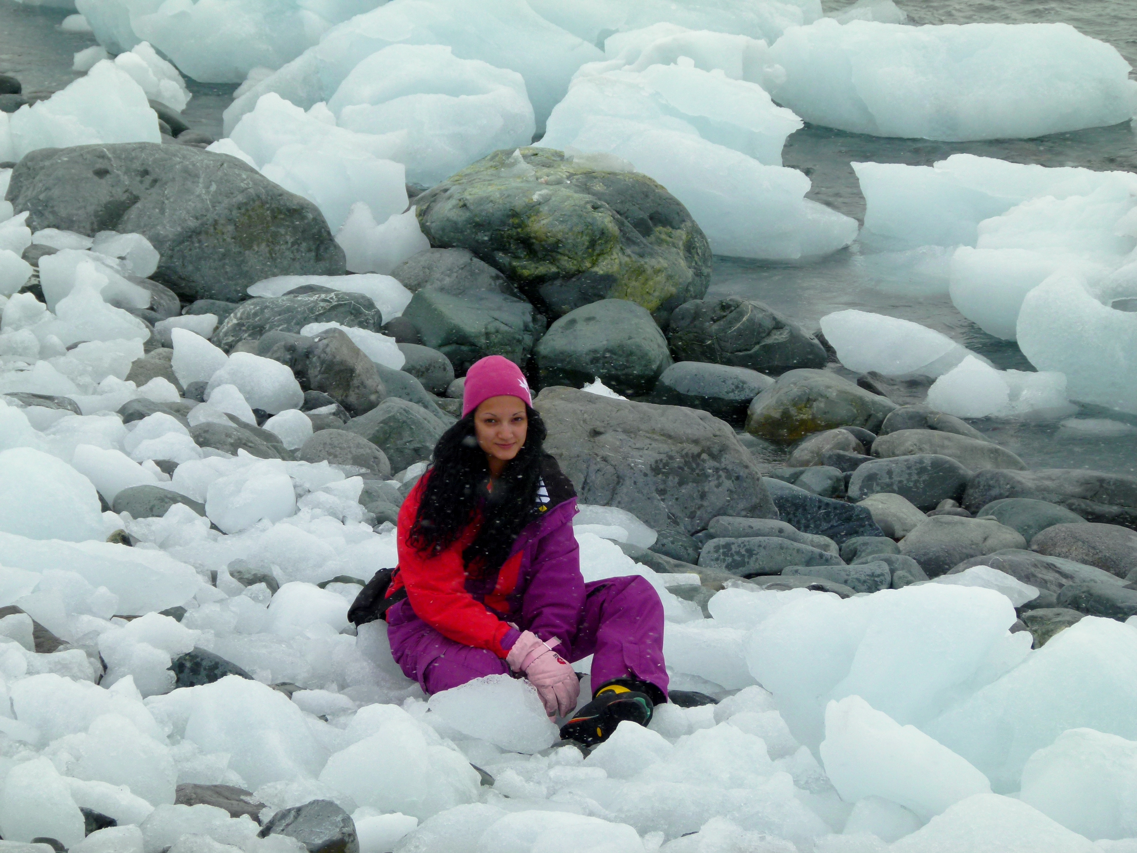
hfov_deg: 13.3
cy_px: 426
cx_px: 568
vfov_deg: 10.0
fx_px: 4861
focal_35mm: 148
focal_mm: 26.7
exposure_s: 1/640
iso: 100
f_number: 4
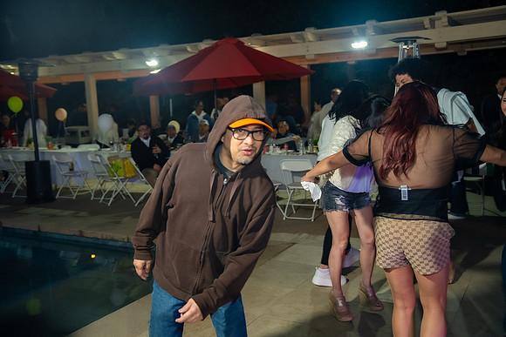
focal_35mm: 37
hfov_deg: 51.9
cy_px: 168
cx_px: 253
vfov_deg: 36.0
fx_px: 520
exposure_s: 1/160
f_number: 2.8
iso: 1000
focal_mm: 37
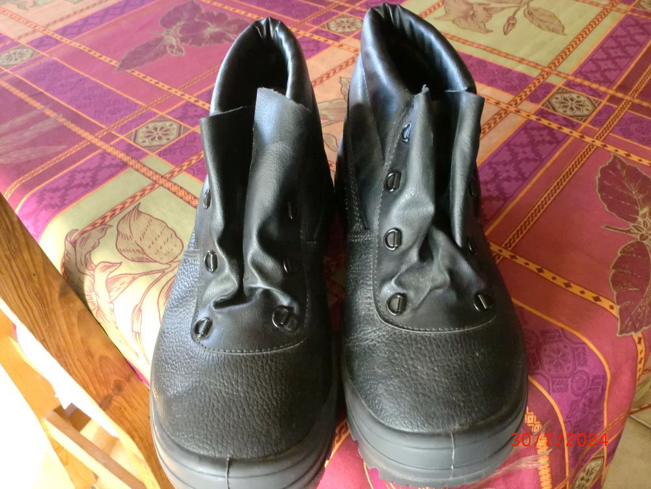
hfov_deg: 52.6
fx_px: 658
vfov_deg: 40.7
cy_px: 244
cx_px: 326
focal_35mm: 35
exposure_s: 1/60
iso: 800
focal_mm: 6.3
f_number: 3.1
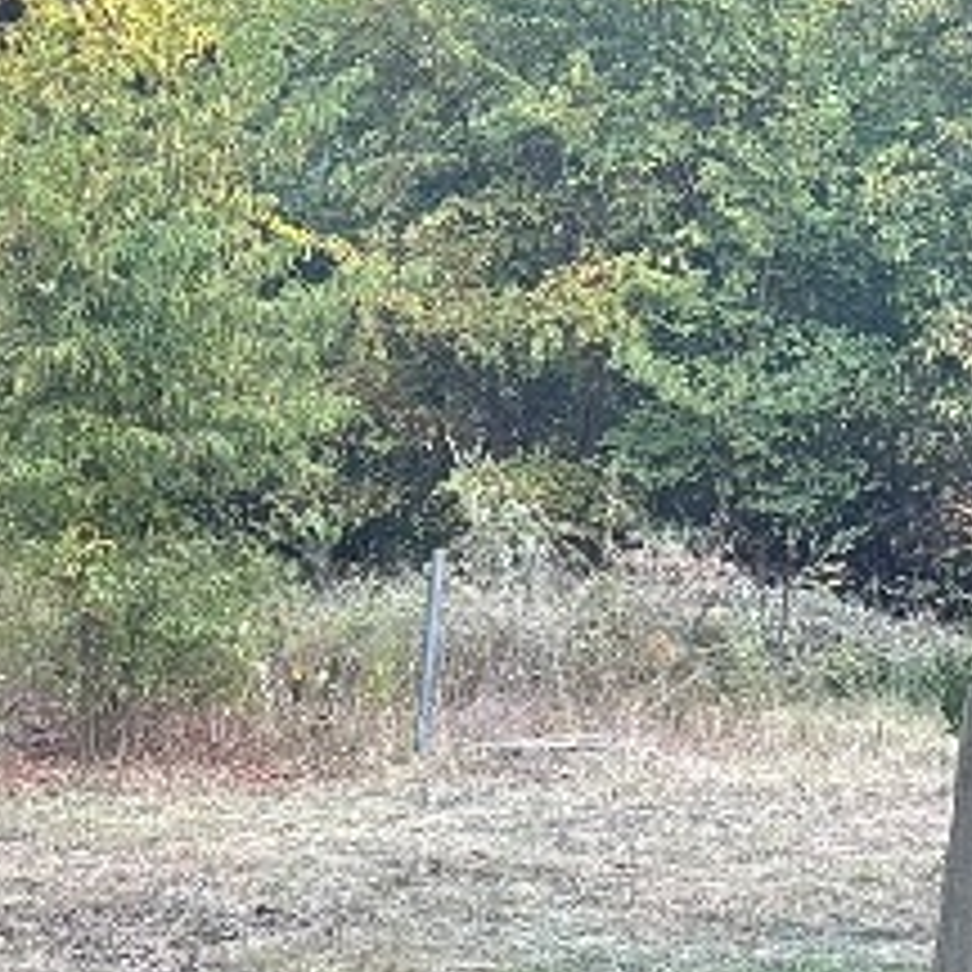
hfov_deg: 15.1
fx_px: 3463
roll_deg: +0.0
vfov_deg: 15.5
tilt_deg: -11.8
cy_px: 1112
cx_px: -369
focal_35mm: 109
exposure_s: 1/122
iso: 40
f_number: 1.6
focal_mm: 5.96
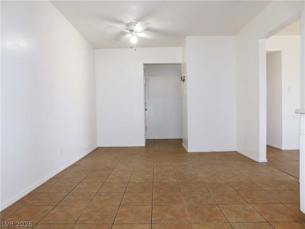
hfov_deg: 73.9
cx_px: 152
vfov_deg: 58.9
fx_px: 203
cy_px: 114
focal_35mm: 23
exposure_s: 1/30
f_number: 3
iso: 200
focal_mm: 4
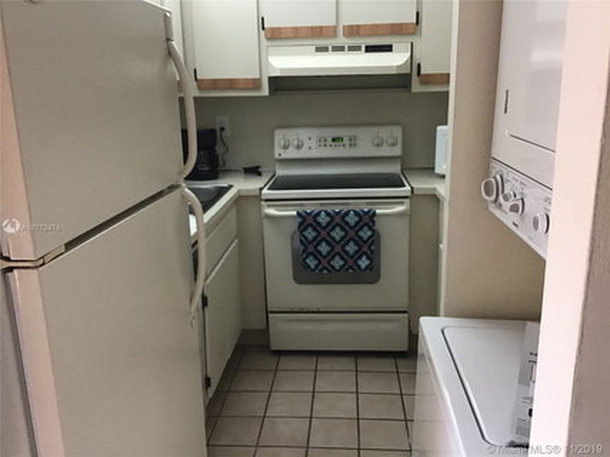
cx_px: 305
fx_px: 546
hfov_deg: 58.4
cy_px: 228
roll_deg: +2.8
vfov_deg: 45.4
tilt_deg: -15.5
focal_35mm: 31
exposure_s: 1/30
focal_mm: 3.3
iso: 100
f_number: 2.4
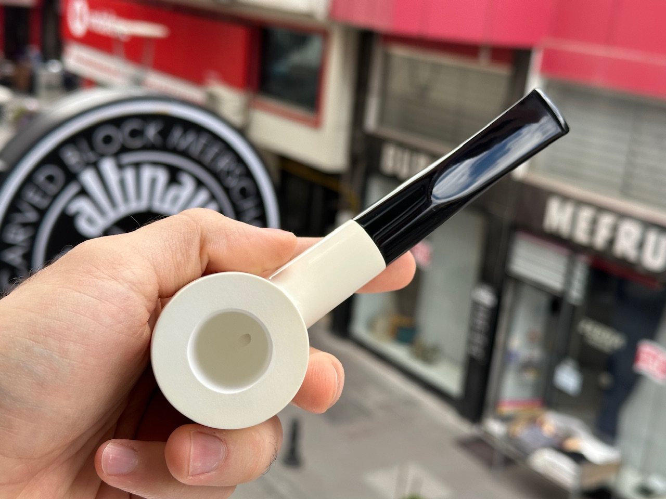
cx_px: 333
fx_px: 924
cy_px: 250
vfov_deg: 30.3
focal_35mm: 48
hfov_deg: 39.7
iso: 64
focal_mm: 6.86
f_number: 1.78
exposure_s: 1/823
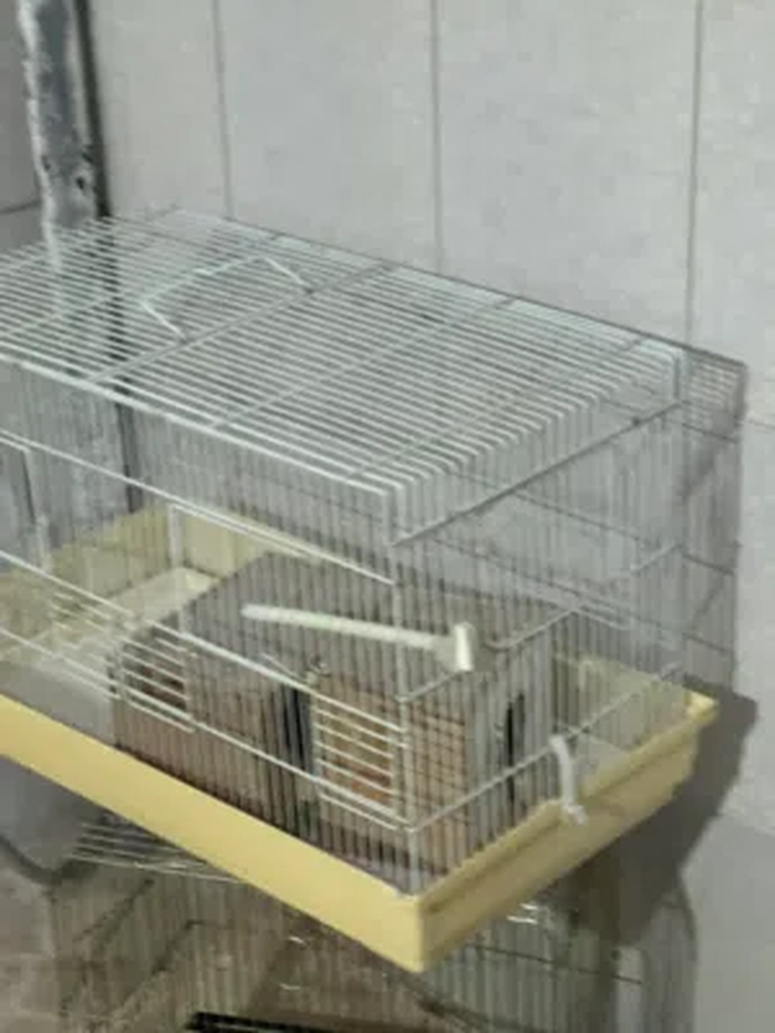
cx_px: 388
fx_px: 2299
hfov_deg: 19.1
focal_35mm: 77
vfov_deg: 25.3
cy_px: 516
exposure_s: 1/25
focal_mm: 9
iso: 1250
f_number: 2.8
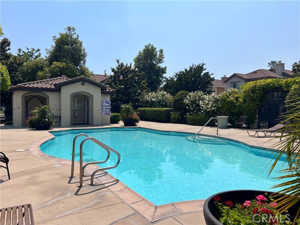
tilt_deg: -0.2
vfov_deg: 53.1
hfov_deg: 67.3
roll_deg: -1.2
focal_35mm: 26
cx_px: 150
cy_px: 112
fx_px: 225
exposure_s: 1/8000
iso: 50
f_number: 1.5
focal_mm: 5.7
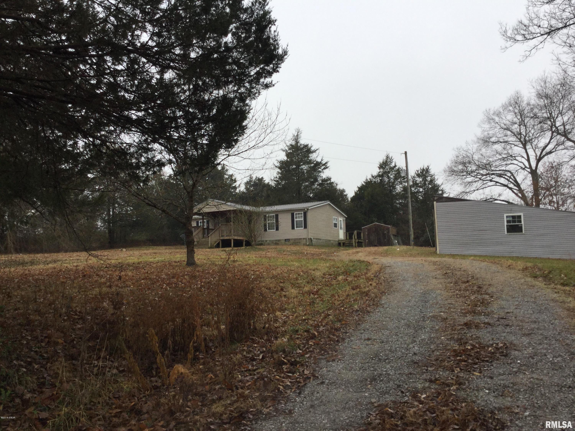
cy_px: 216
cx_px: 288
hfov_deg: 58.4
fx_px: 515
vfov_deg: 45.4
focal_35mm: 31
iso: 25
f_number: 2.4
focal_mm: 3.3
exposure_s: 1/345
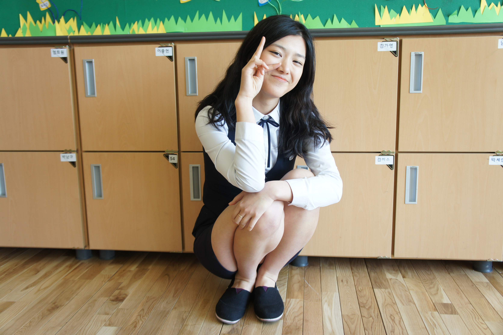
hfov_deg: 55.1
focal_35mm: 34
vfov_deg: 38.3
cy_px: 168
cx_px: 252
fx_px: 482
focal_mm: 23
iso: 200
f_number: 4
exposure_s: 1/40
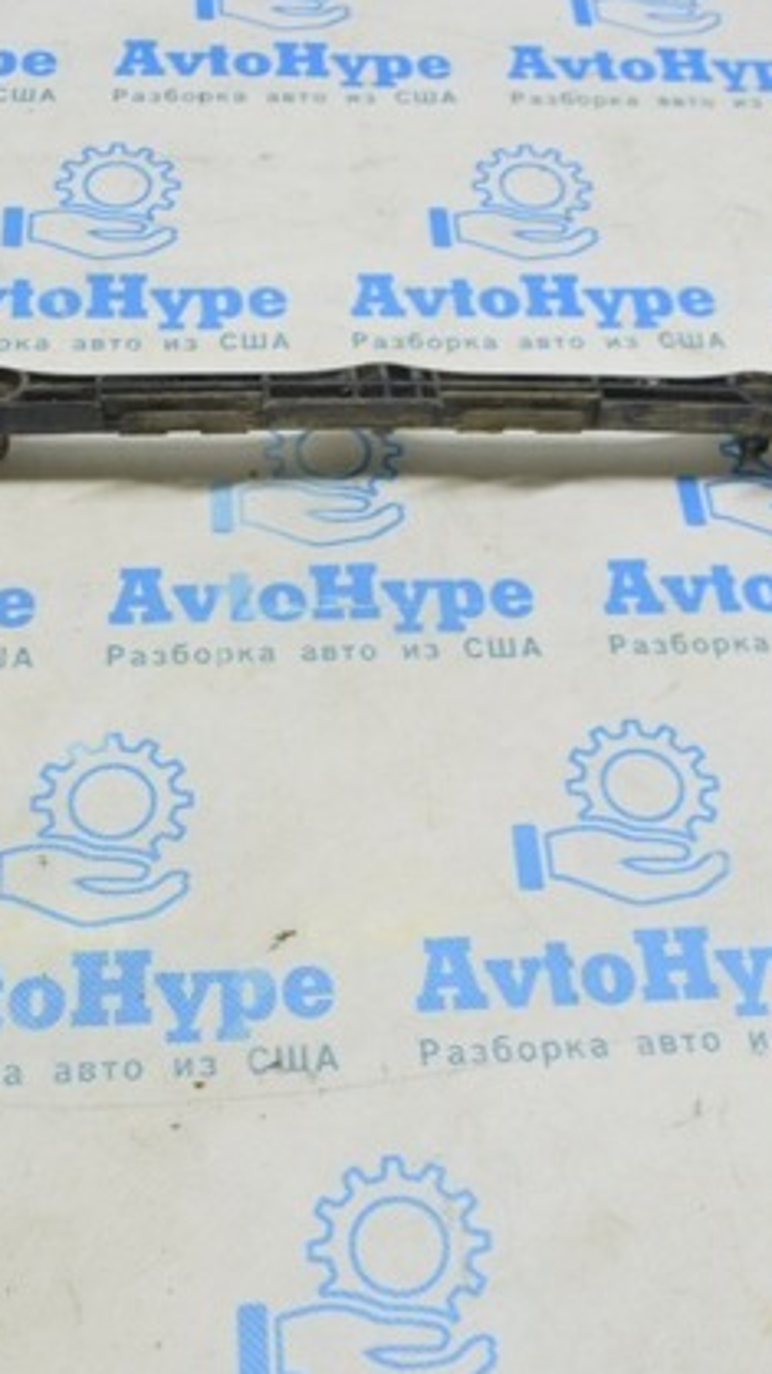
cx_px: 345
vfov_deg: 42.9
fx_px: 1748
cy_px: 682
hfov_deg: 24.9
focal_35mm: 48
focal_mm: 20
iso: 400
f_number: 5.6
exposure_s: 1/20
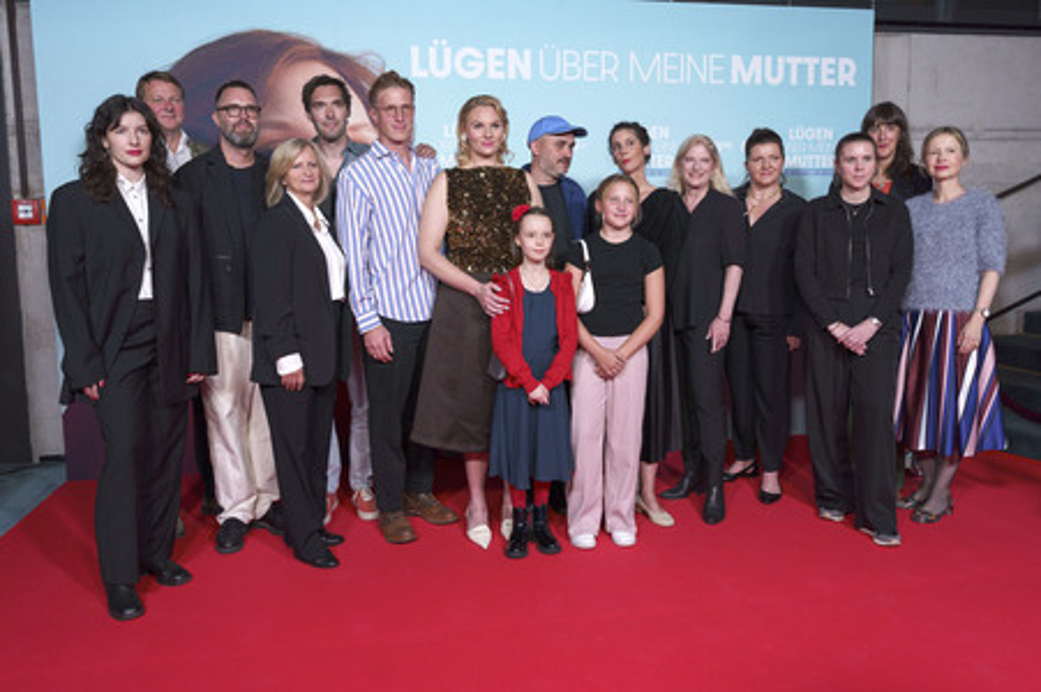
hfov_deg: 67.4
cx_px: 520
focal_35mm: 27
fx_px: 780
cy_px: 346
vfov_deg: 47.9
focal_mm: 27
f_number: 4
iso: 800
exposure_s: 1/250
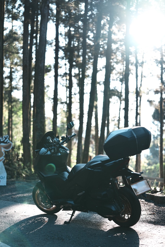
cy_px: 124
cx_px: 82
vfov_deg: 33.4
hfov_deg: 22.6
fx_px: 412
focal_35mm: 60
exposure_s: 1/1600
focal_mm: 60
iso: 250
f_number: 2
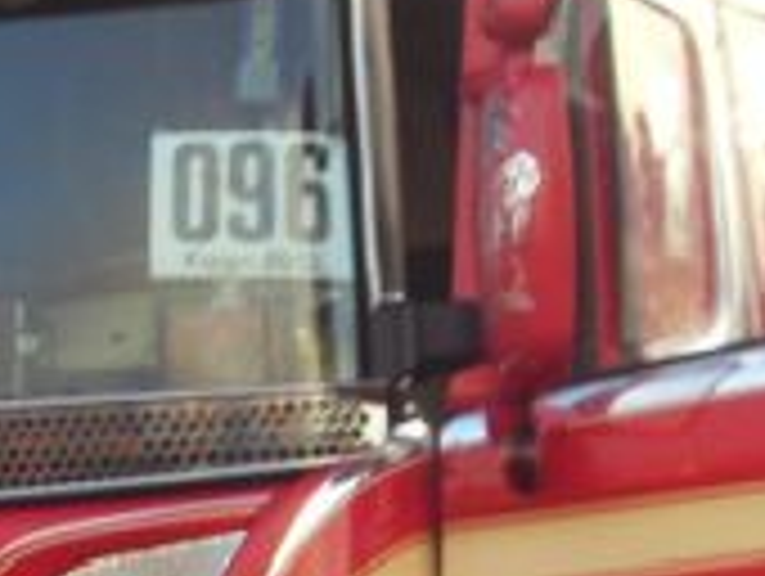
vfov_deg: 8.1
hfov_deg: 10.7
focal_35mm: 183
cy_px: 562
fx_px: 4050
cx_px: -76
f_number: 3.5
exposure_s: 1/90
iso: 80
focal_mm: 6.6
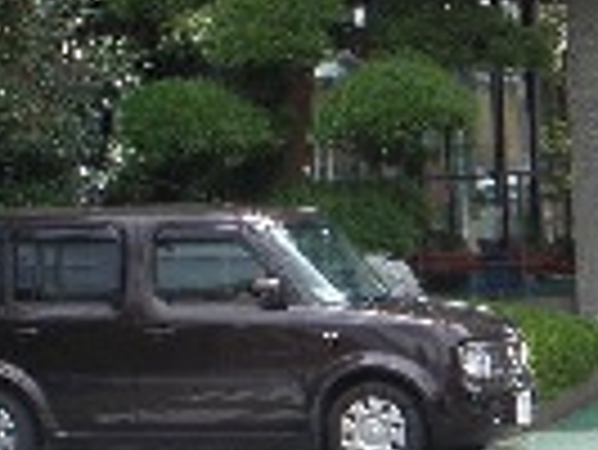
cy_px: -117
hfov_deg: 9.0
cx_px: 971
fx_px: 3666
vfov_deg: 7.0
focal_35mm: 212
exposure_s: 1/160
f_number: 4
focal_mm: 7.7
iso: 64
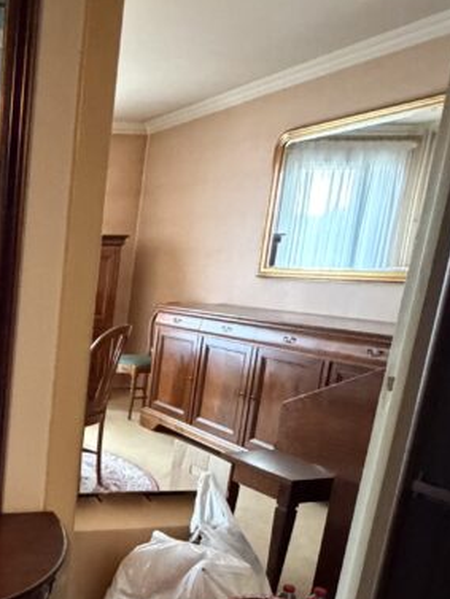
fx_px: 658
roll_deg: +0.3
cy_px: 440
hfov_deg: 30.3
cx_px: -129
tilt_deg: -15.3
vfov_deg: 47.4
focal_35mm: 38
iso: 1250
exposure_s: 1/50
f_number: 2.2
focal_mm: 2.22
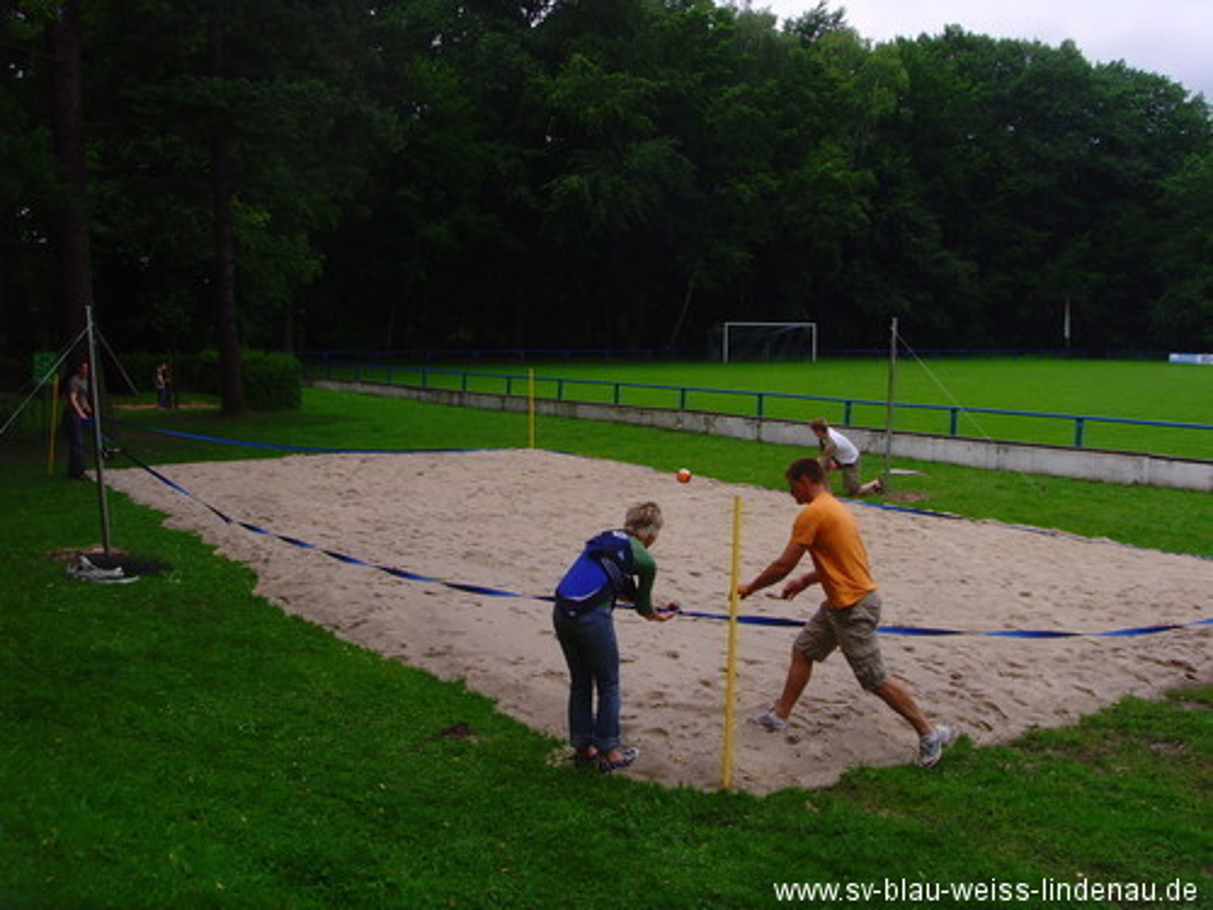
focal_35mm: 39
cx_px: 606
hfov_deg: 47.9
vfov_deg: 36.8
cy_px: 455
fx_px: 1367
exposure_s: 1/250
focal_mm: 6.6
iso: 80
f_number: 6.3
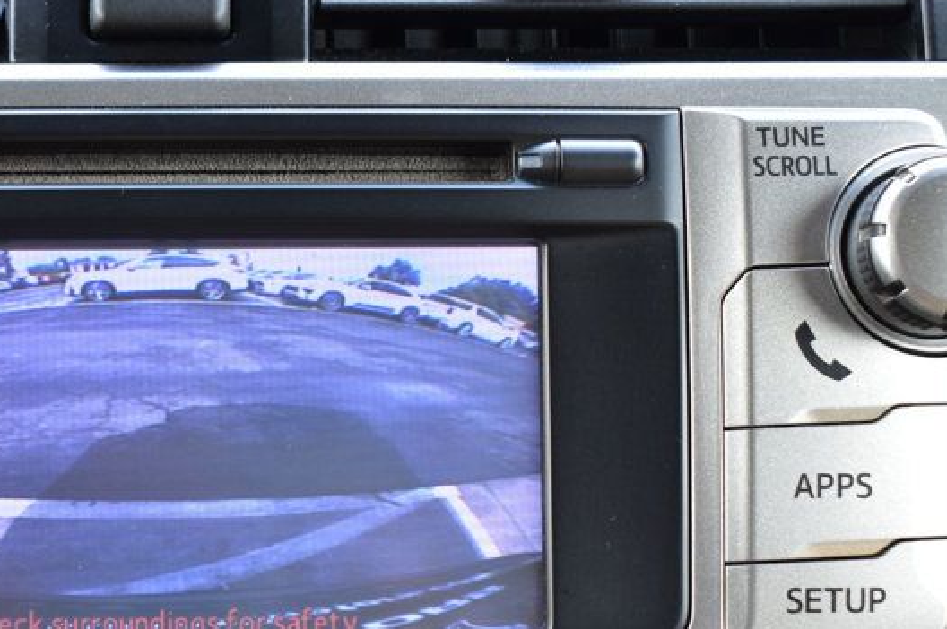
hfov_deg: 20.3
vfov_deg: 13.8
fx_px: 2602
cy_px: 439
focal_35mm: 99
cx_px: 160
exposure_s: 1/40
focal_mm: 34
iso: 400
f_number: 7.1
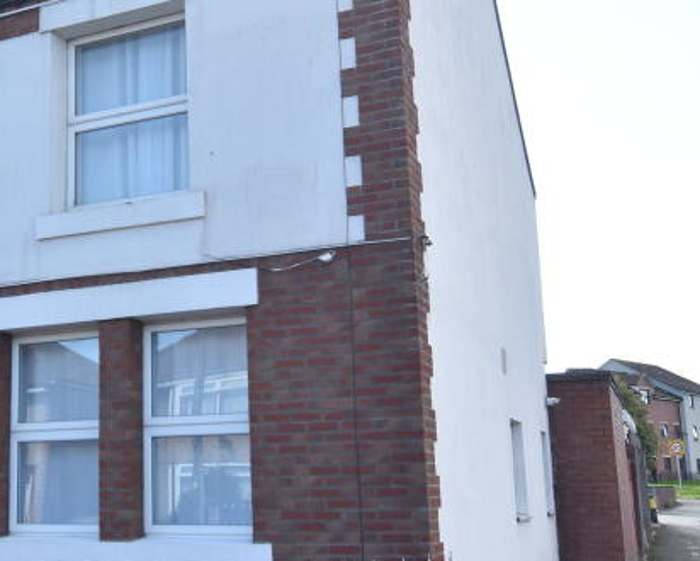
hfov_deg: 36.5
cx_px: 126
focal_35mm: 49
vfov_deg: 30.9
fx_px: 1016
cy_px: 281
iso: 100
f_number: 3.5
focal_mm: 14
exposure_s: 1/320
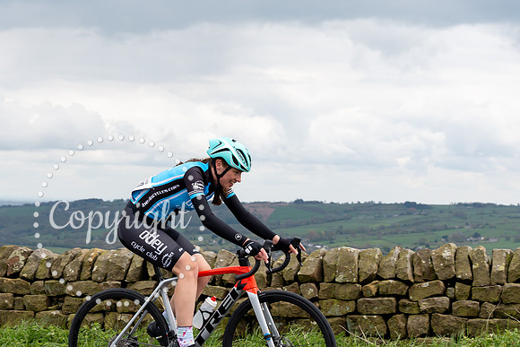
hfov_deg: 23.6
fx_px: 1242
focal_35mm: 86
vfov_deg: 15.9
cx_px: 191
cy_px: 173
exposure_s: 1/640
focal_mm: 42
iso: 200
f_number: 4.5
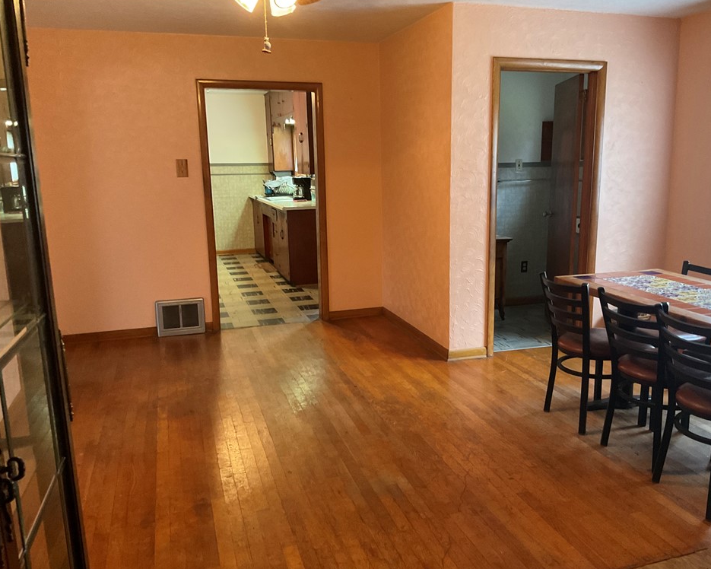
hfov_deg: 57.1
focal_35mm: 31
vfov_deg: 47.1
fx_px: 652
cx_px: 384
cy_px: 287
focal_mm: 3
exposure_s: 1/40
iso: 320
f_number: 1.8
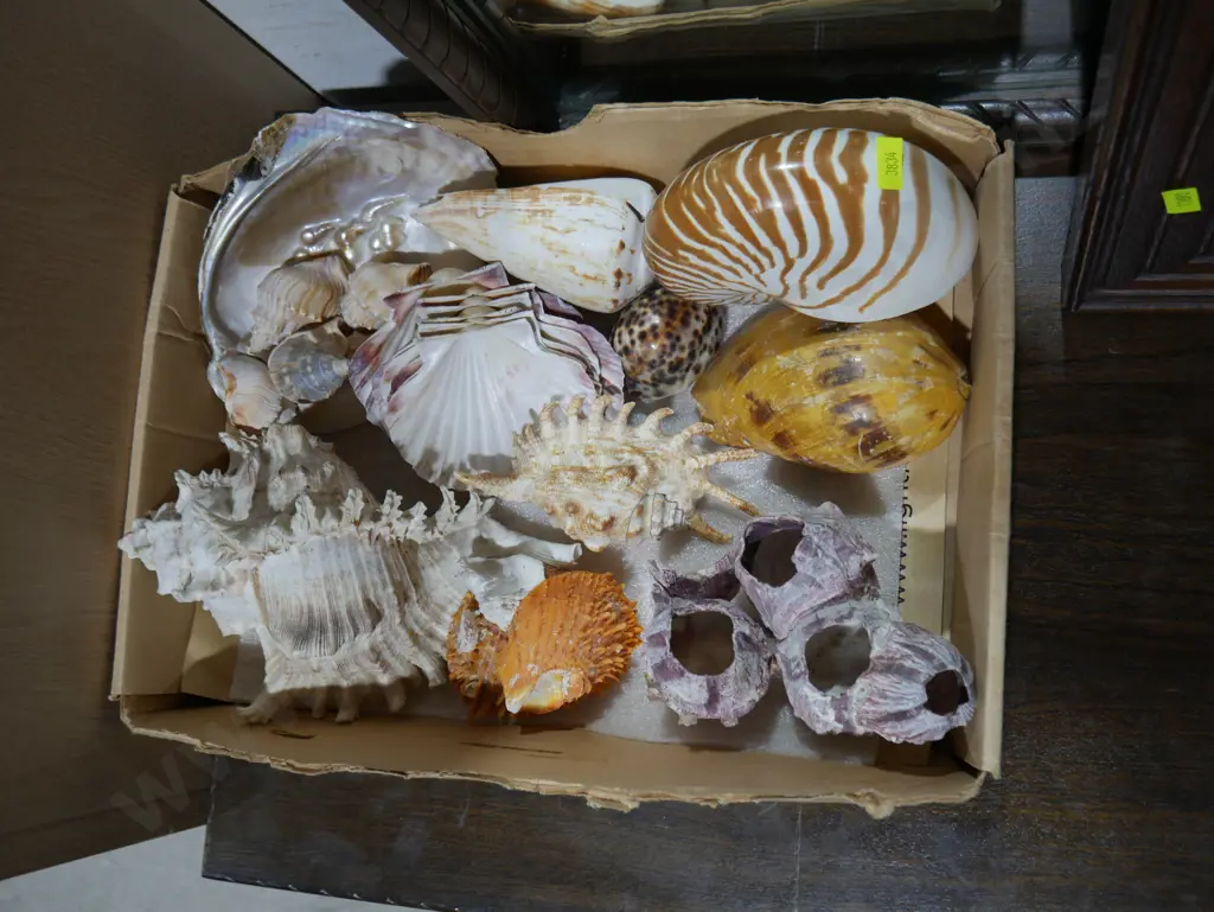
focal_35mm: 34
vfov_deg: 41.8
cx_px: 607
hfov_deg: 53.9
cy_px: 456
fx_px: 1193
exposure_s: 1/80
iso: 200
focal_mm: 17
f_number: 4
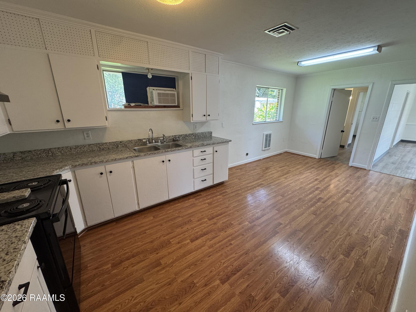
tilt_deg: -17.0
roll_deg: +0.2
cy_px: 156
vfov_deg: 85.7
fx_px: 168
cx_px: 208
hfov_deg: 102.1
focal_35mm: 14
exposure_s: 1/120
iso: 160
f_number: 2.2
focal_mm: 2.22
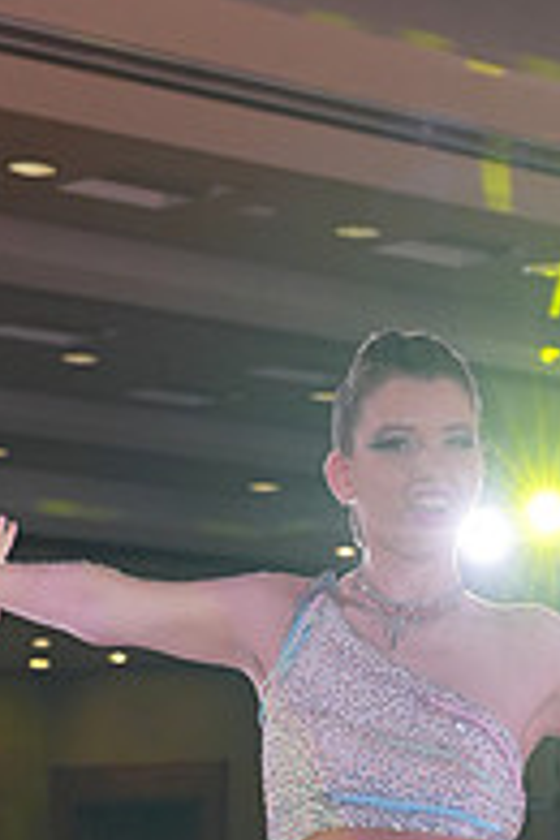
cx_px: 536
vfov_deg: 13.3
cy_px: 1073
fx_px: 3476
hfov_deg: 9.2
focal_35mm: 149
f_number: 4
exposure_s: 1/400
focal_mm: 50
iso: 1250
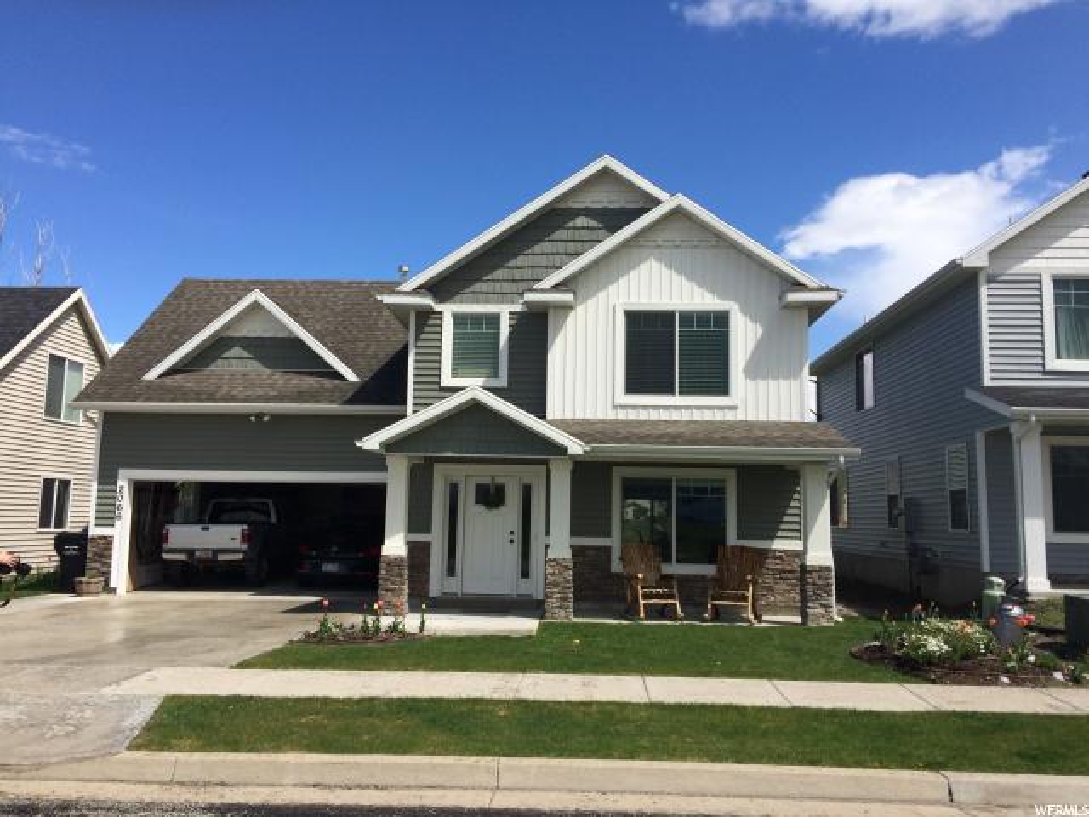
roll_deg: -1.5
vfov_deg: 48.2
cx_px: 544
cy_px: 408
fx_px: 912
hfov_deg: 61.7
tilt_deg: +7.0
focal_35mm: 29
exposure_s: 1/2564
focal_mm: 4.15
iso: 32
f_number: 2.2
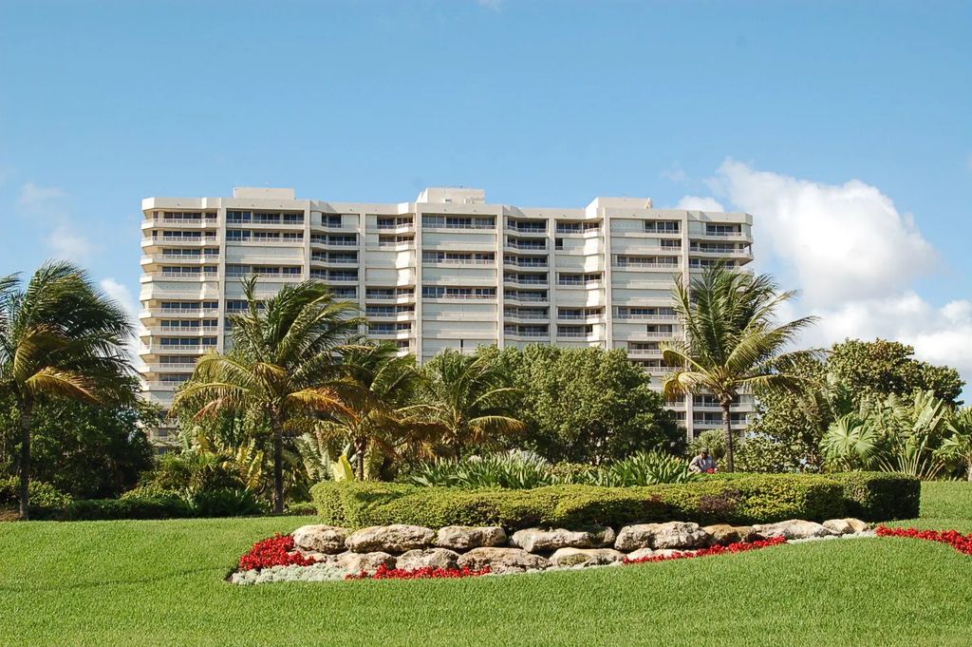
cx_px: 486
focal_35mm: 51
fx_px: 1376
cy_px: 324
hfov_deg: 38.9
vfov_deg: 26.4
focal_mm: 34
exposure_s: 1/250
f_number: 8
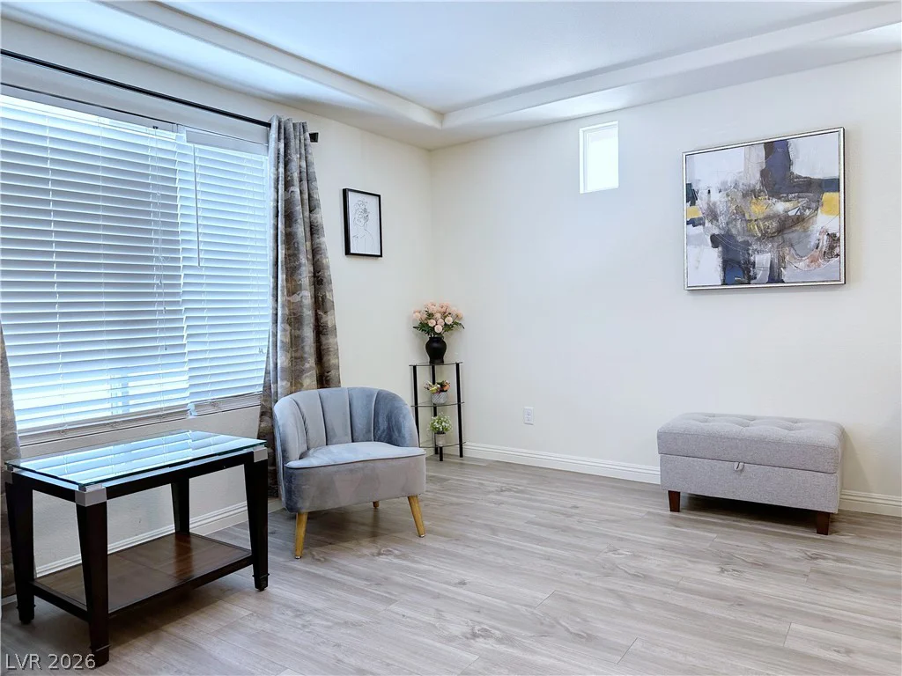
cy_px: 338
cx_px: 451
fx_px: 625
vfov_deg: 56.8
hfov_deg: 71.6
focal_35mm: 24
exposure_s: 1/120
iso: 125
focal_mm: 6.86
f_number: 1.78
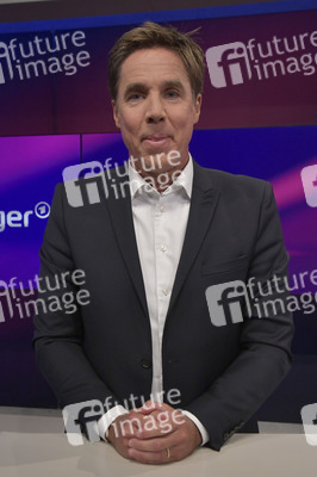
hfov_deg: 37.8
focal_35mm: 35
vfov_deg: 54.5
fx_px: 463
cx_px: 158
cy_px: 238
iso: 2500
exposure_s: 1/200
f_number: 6.3
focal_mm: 35
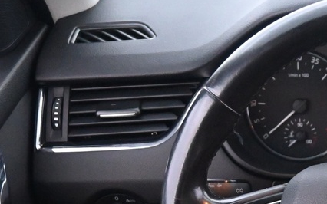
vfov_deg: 12.5
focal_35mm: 93
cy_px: 393
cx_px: 388
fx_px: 829
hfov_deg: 20.9
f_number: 3.5
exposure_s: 1/25
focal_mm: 16
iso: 4000
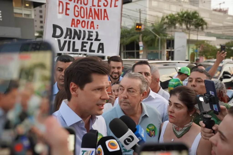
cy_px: 78
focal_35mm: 34
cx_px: 116
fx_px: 222
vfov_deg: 38.6
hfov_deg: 55.4
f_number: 4
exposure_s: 1/160
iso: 800
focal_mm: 34.3
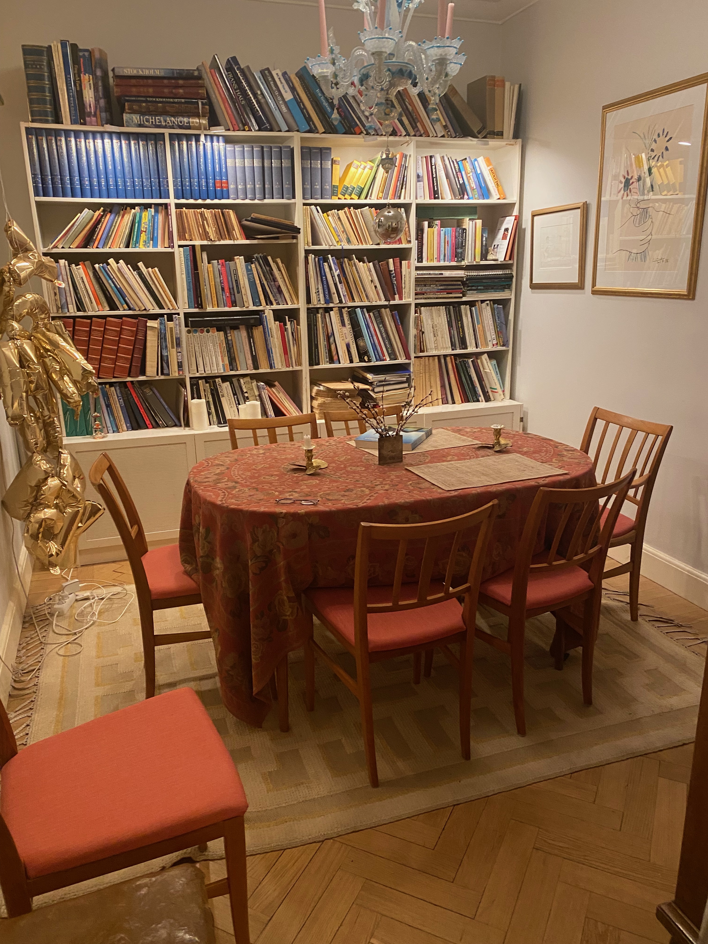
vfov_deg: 67.3
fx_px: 709
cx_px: 354
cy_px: 472
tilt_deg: -16.6
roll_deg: +1.7
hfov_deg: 53.1
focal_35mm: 26
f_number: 1.8
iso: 320
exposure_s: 1/33
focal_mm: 4.25
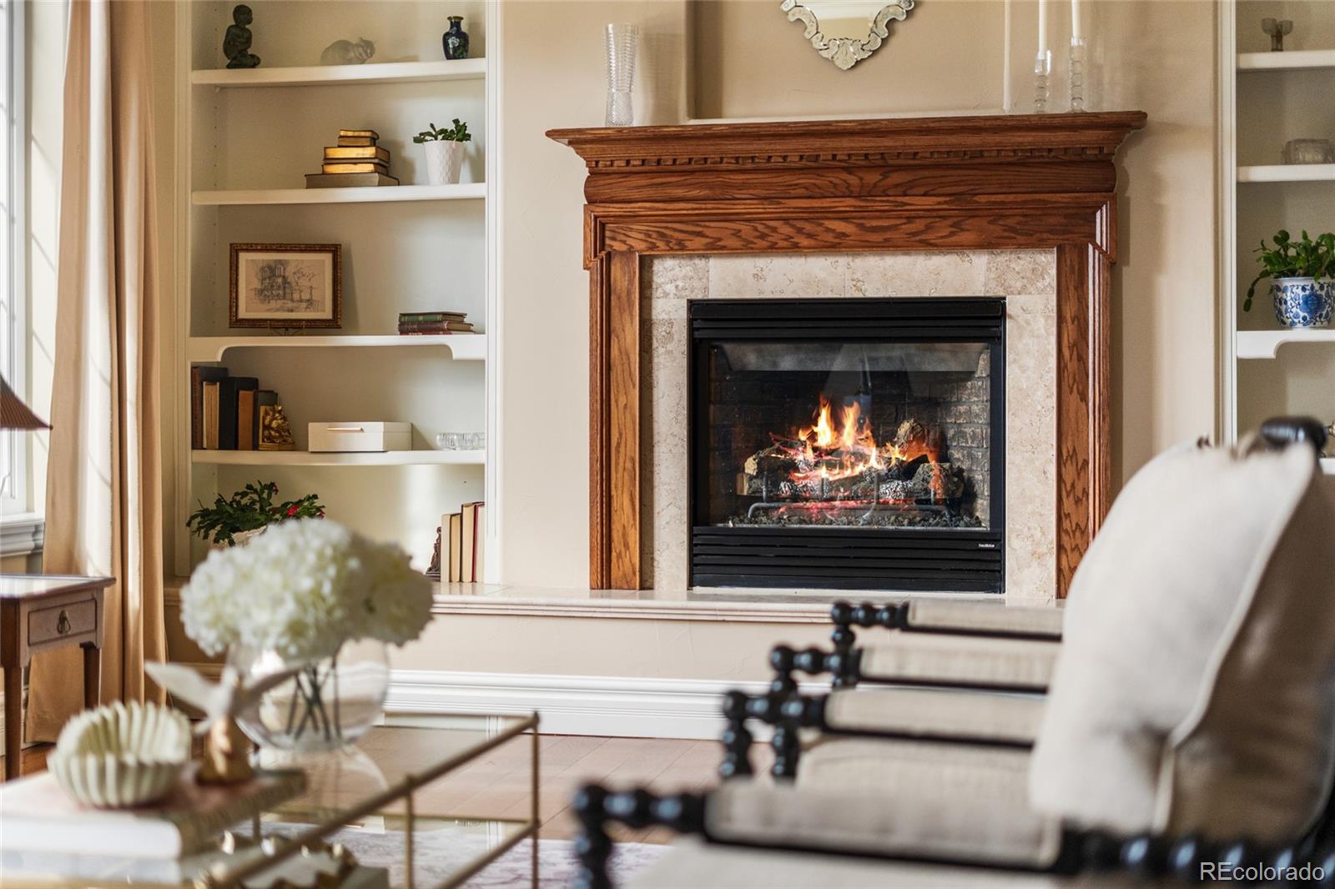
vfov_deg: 27.0
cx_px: 668
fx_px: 1854
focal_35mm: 50
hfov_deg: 39.6
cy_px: 444
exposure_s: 1/400
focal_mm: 50
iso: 640
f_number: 1.8
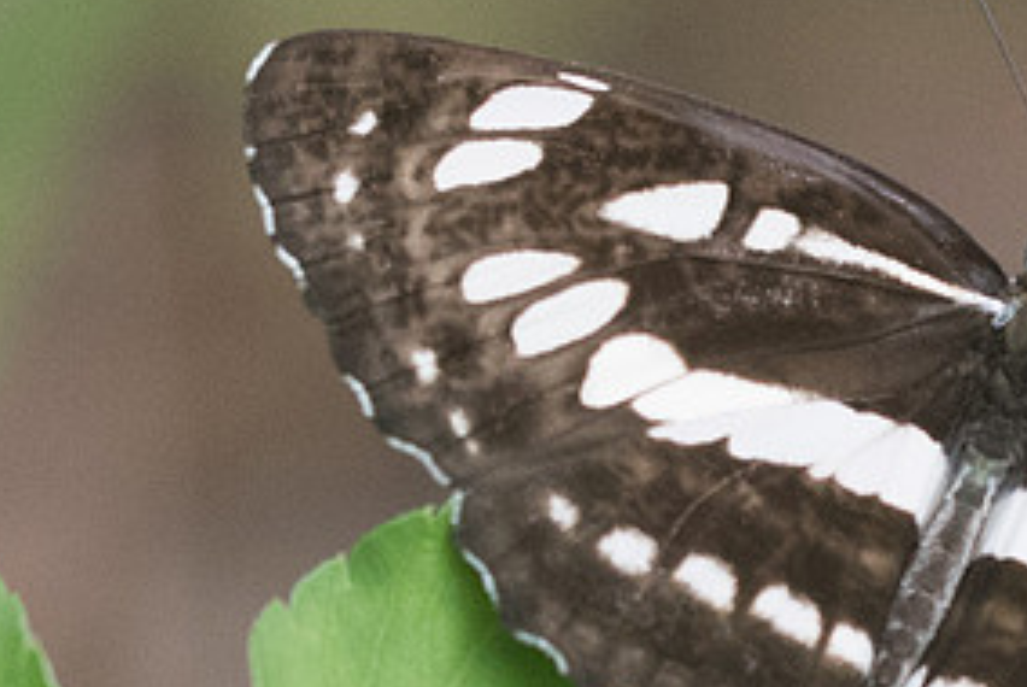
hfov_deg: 1.5
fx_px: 40208
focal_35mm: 1408
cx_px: 1100
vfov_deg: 1.0
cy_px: 568
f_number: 4.5
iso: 800
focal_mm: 150
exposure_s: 1/1600
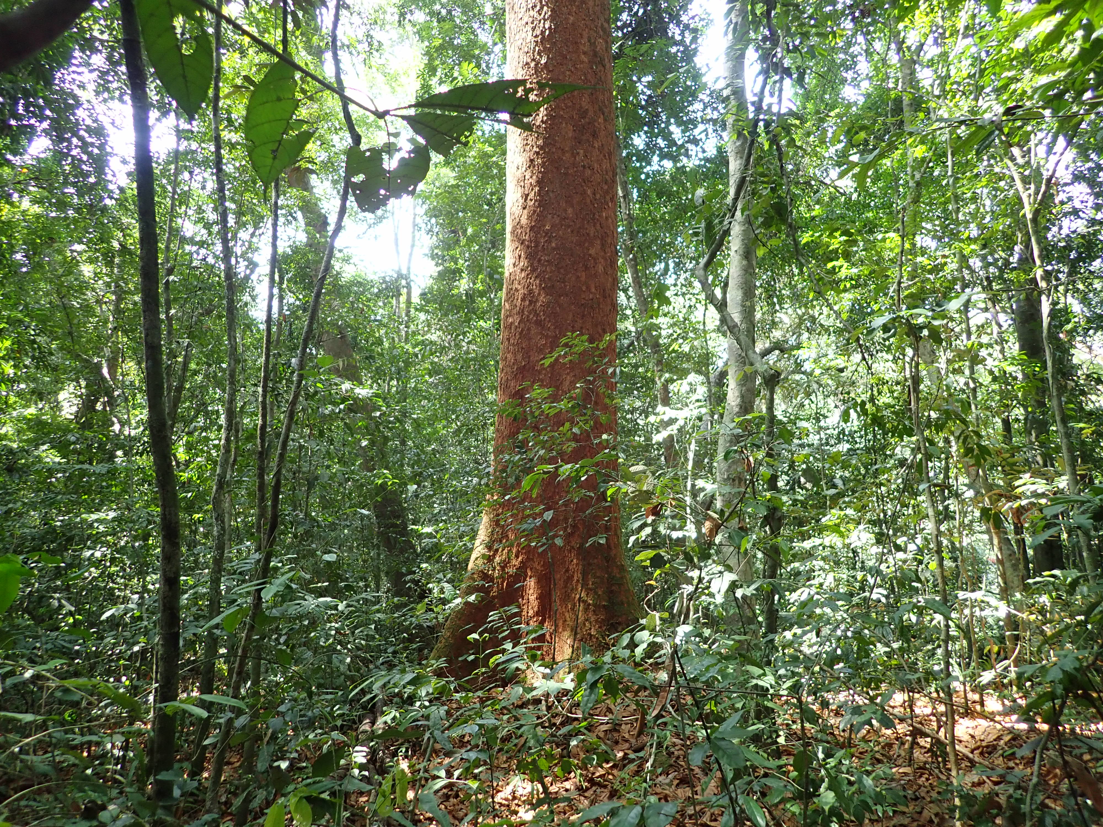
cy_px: 414
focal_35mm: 25
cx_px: 552
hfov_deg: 69.4
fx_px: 797
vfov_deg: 54.9
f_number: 2
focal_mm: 4.5
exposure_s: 1/60
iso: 200
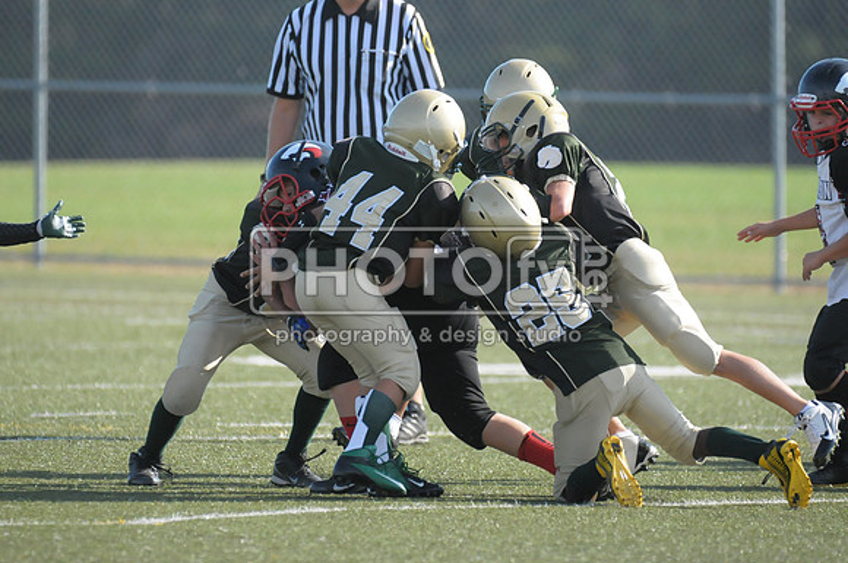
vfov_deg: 2.9
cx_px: 424
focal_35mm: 465
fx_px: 10938
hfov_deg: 4.4
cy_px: 282
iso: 1600
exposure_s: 1/4000
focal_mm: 310
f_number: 4
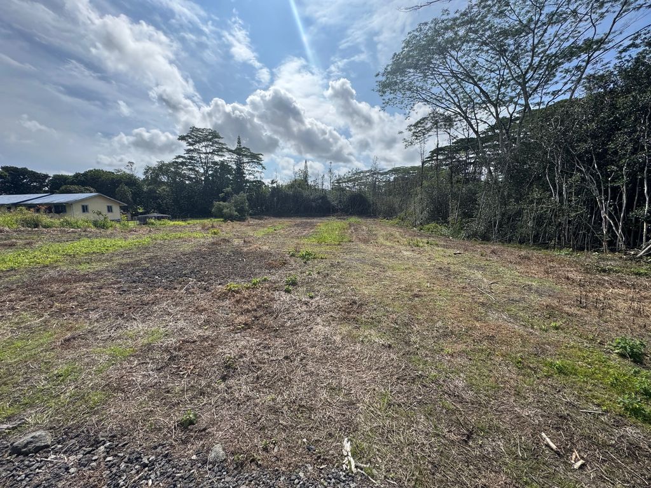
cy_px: 244
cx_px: 326
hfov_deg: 102.1
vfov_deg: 85.7
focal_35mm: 14
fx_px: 263
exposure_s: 1/2494
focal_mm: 2.22
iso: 40
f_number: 2.2
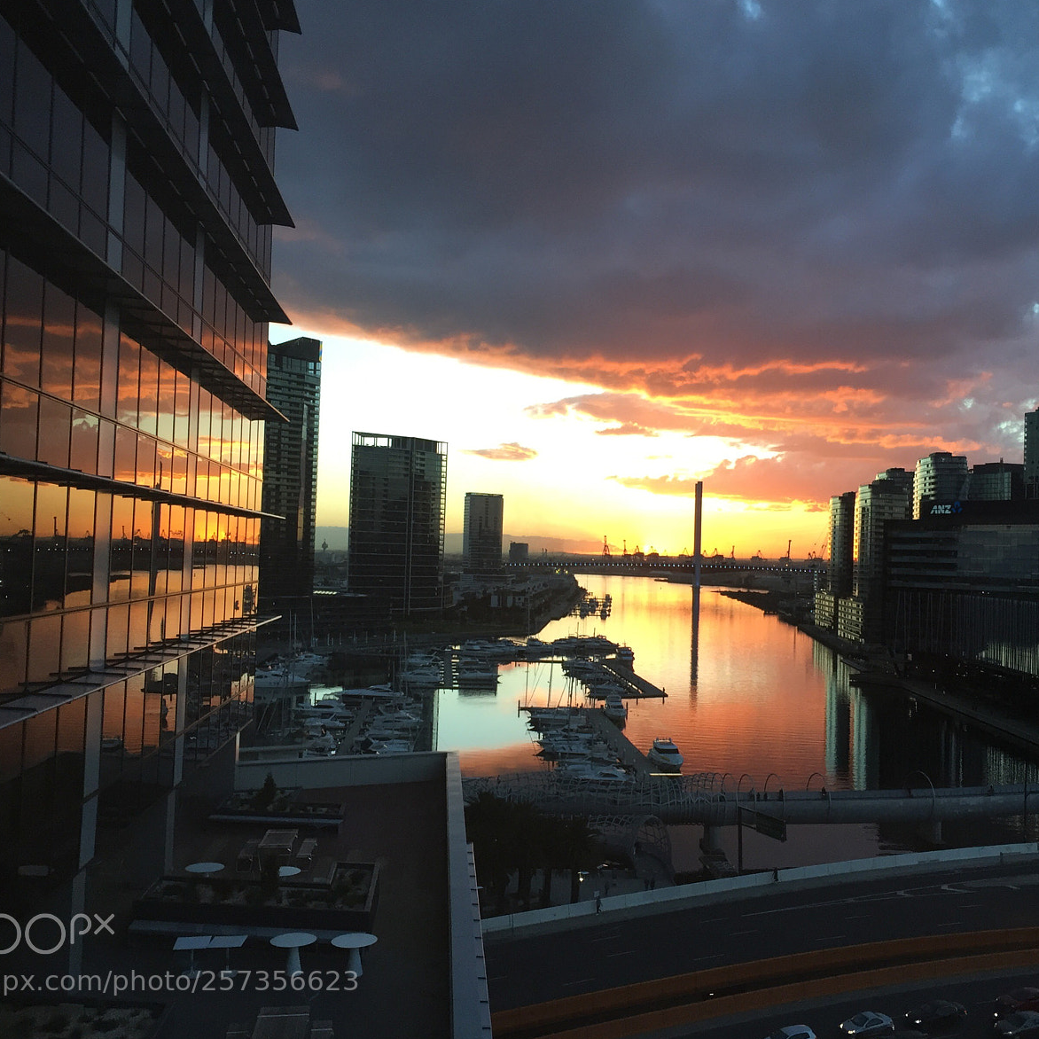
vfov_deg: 47.2
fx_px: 1189
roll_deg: -1.7
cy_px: 519
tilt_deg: +0.3
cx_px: 604
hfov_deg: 47.0
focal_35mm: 35
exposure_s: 1/33
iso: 32
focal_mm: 4.15
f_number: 2.2
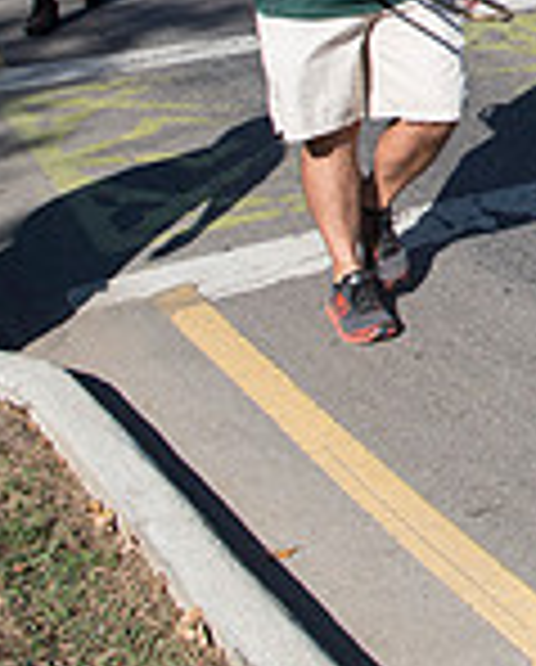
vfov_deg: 20.0
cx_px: 973
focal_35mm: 88
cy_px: -182
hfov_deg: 15.1
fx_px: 1740
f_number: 4.5
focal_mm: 24
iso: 250
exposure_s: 1/1600
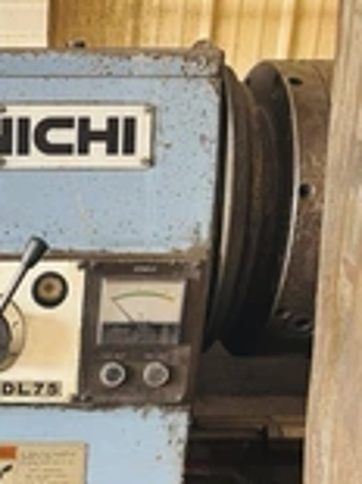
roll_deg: +0.3
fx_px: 866
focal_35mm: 62
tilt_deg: -25.4
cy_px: 478
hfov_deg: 22.1
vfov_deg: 29.3
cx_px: -50
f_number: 1.78
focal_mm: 6.76
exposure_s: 1/93
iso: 200
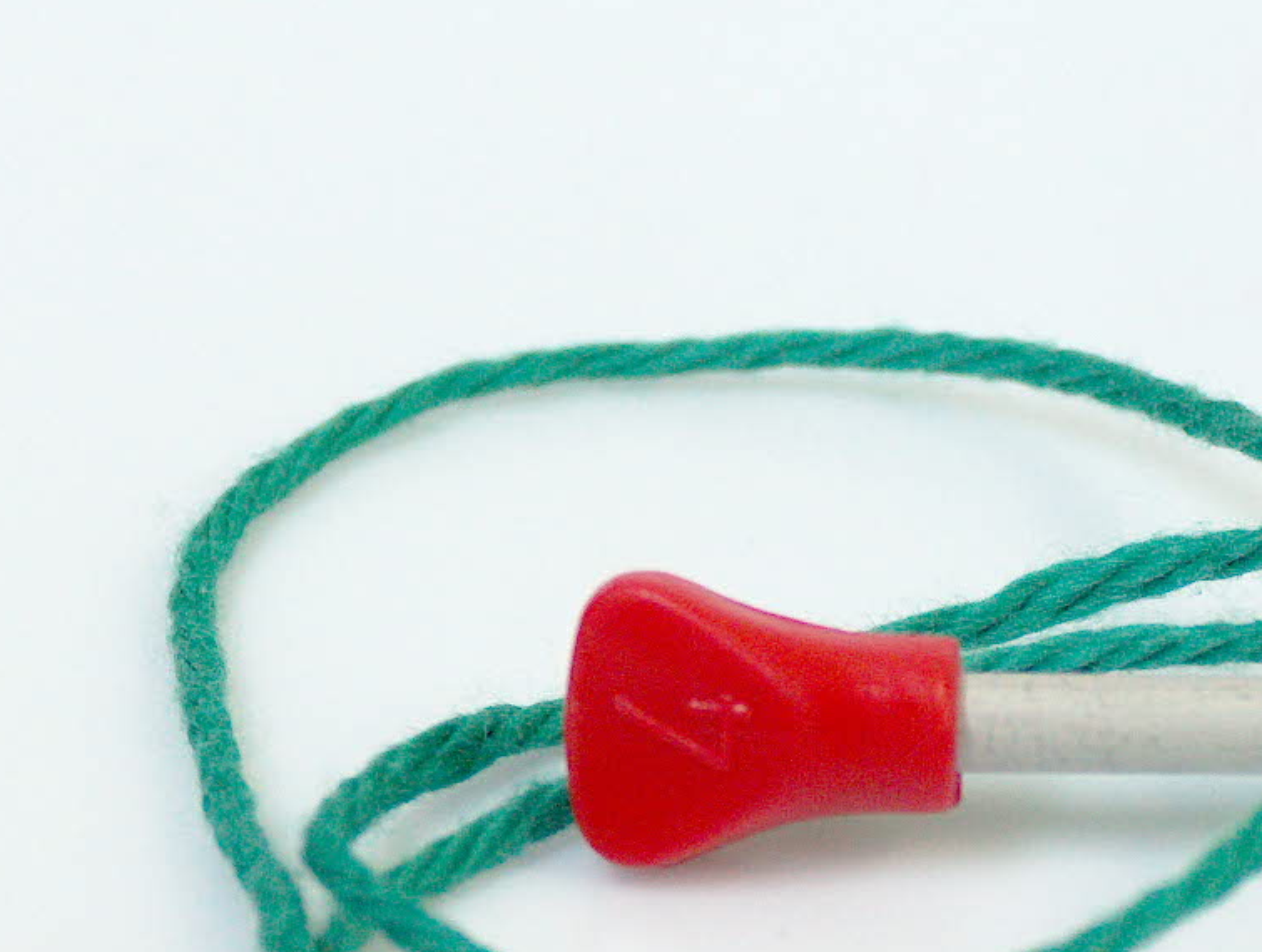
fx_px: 7268
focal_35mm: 199
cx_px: 874
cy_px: 771
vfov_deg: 7.5
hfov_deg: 9.9
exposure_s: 1/41.7
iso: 200
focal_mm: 23.76
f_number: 3
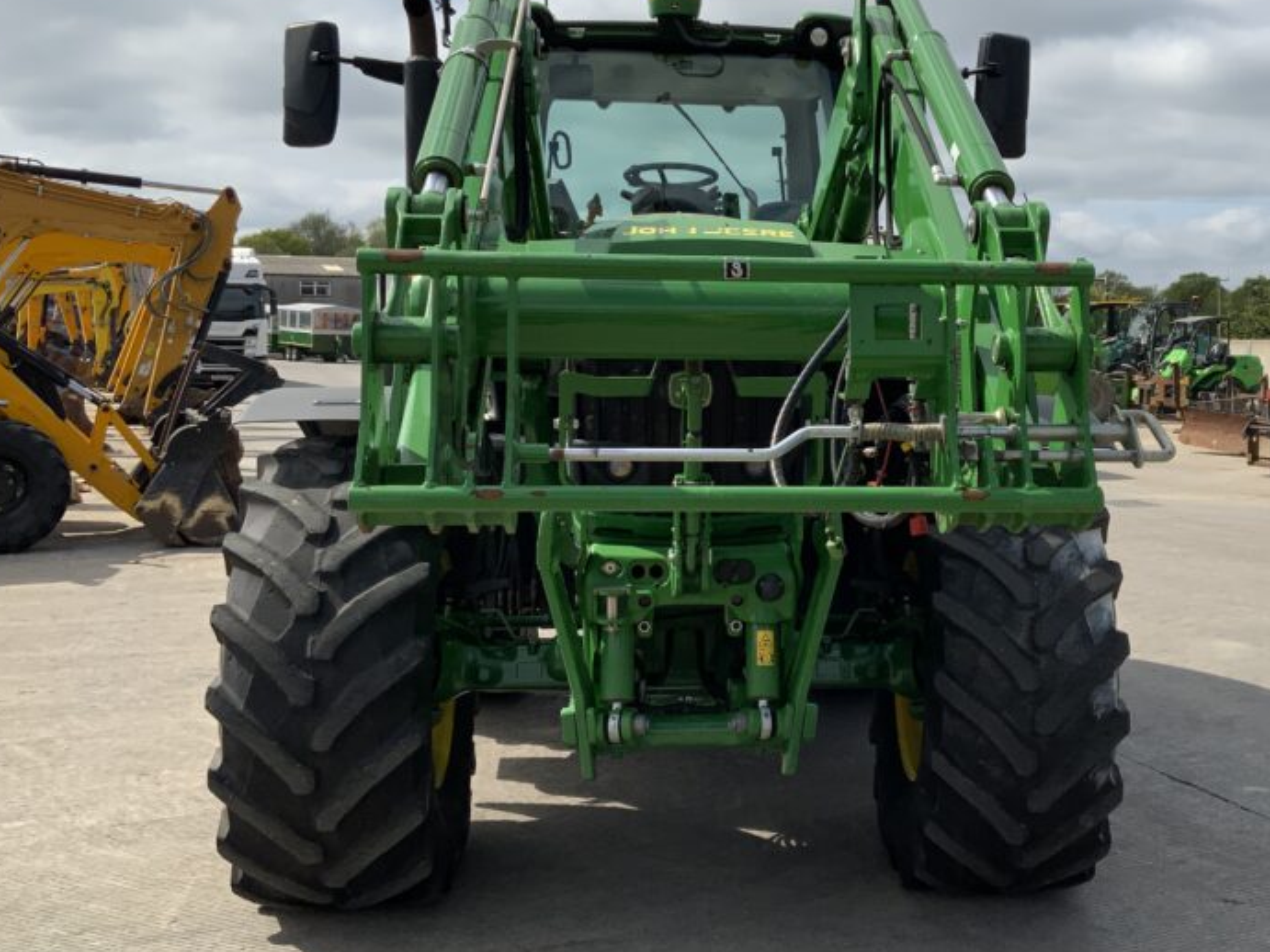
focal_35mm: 43
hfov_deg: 43.5
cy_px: 414
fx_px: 1577
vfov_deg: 33.5
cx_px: 799
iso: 16
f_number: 1.8
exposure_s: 1/2801
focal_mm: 3
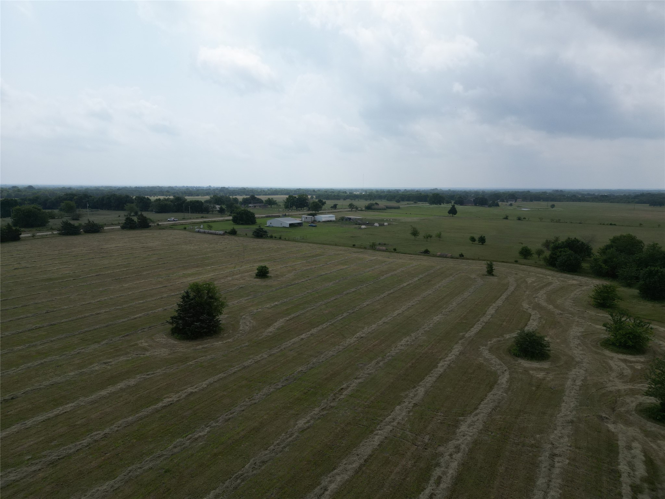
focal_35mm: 24
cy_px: 250
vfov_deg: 56.8
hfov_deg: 71.6
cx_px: 332
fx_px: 461
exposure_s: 1/4000
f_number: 1.7
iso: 110
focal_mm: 6.72
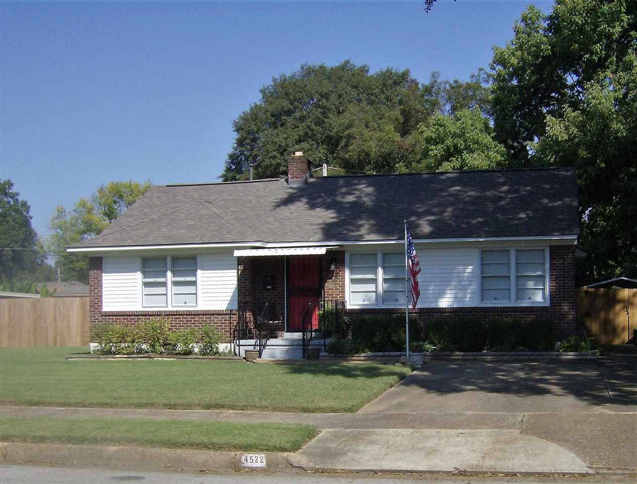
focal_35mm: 36
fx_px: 666
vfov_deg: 40.0
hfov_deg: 51.1
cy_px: 242
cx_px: 318
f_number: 4.7
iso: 100
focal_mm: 6
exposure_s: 1/935
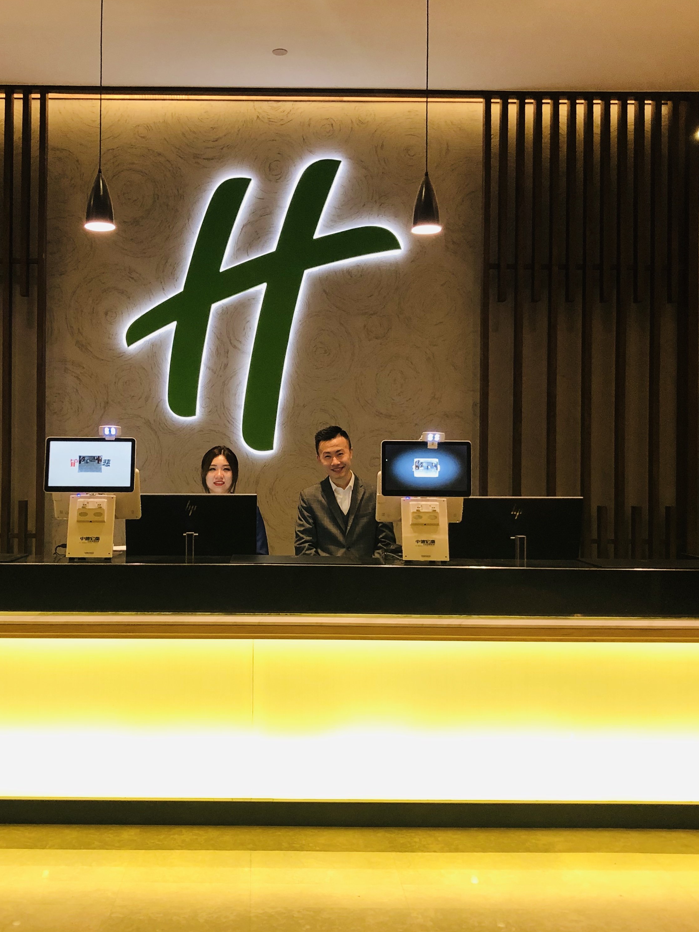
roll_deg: +0.4
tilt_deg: +0.9
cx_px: 270
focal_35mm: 38
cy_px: 471
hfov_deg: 37.5
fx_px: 1023
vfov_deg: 49.0
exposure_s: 1/17
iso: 50
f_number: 1.8
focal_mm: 4
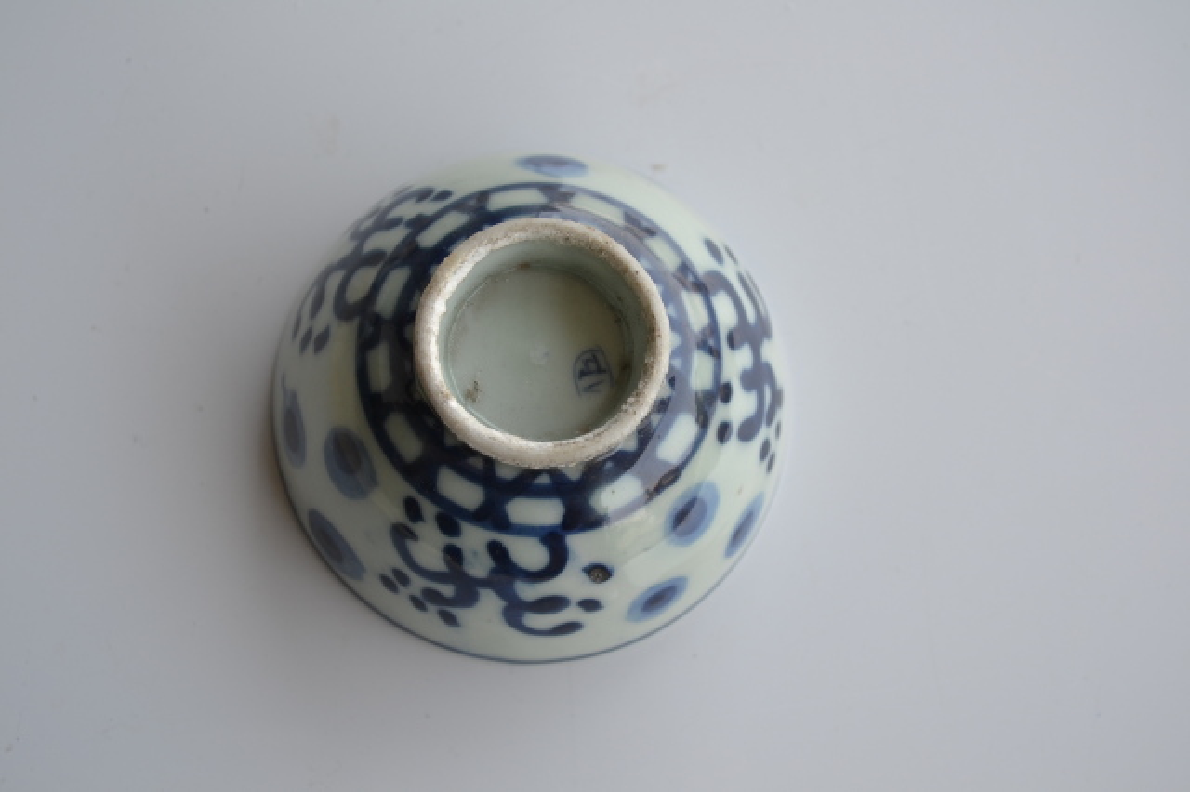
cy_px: 396
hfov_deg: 33.4
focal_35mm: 60
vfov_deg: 22.6
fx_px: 1982
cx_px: 595
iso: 180
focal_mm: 40
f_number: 5.6
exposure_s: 1/125
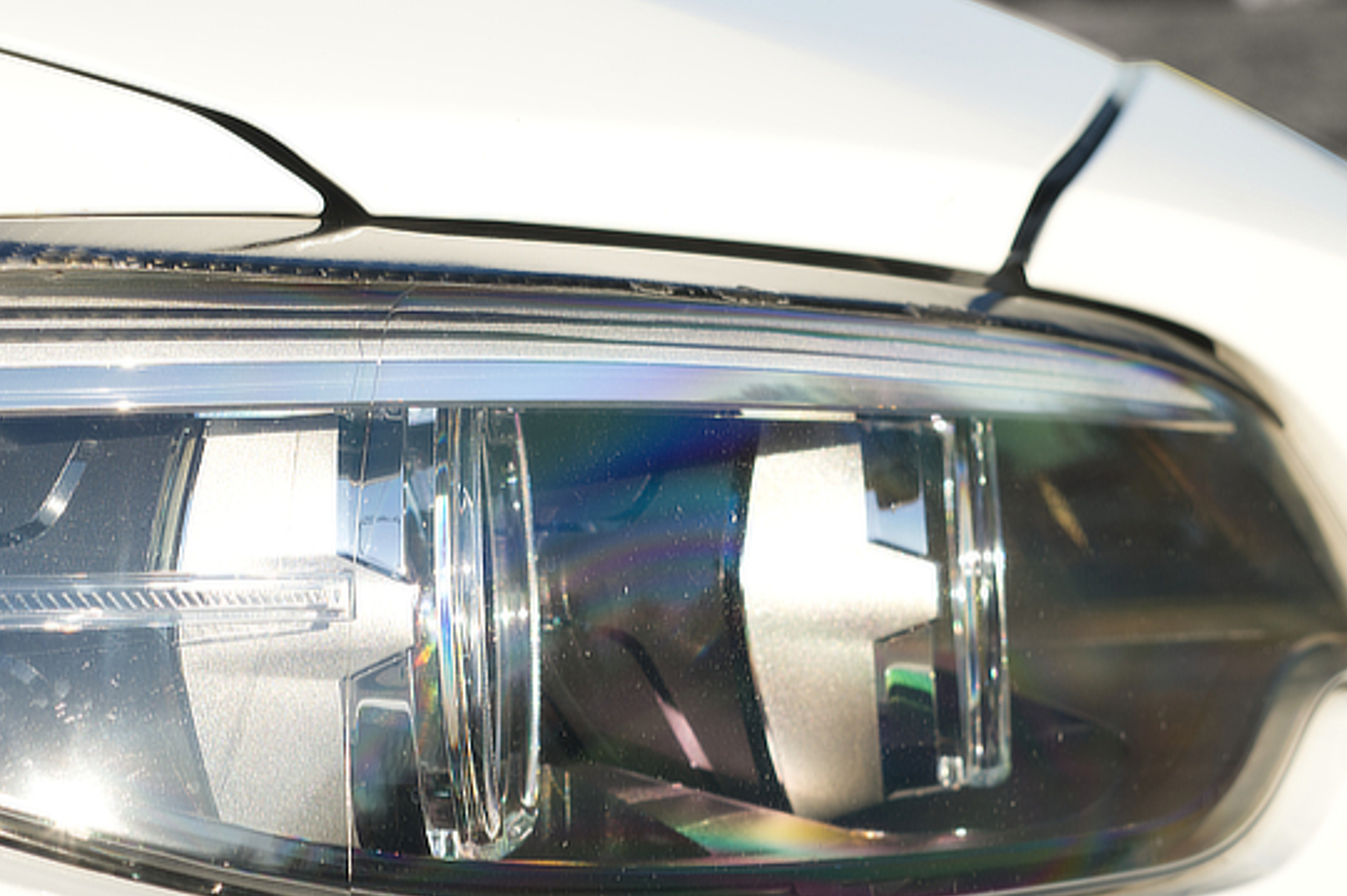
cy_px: 202
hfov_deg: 18.4
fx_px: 4151
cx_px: 508
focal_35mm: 111
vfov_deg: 12.3
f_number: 5.6
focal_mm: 50
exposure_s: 1/100
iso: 100
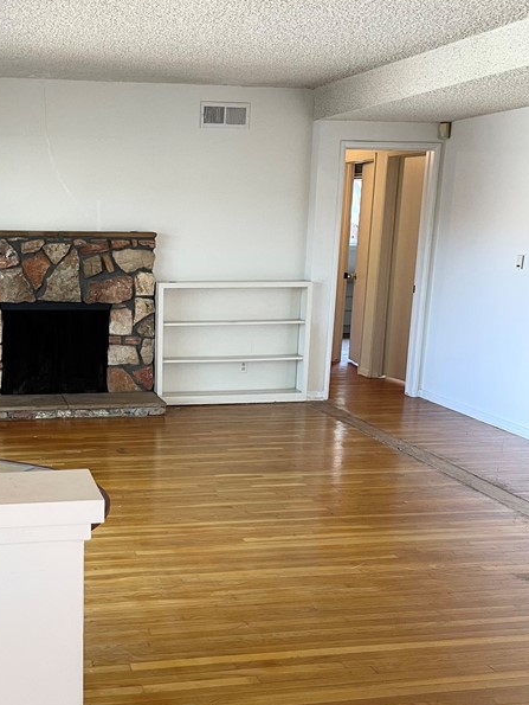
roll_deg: -0.9
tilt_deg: -12.8
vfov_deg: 43.3
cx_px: 134
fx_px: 875
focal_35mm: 43
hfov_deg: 33.0
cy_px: 457
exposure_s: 1/60
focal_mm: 5.1
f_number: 1.6
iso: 125
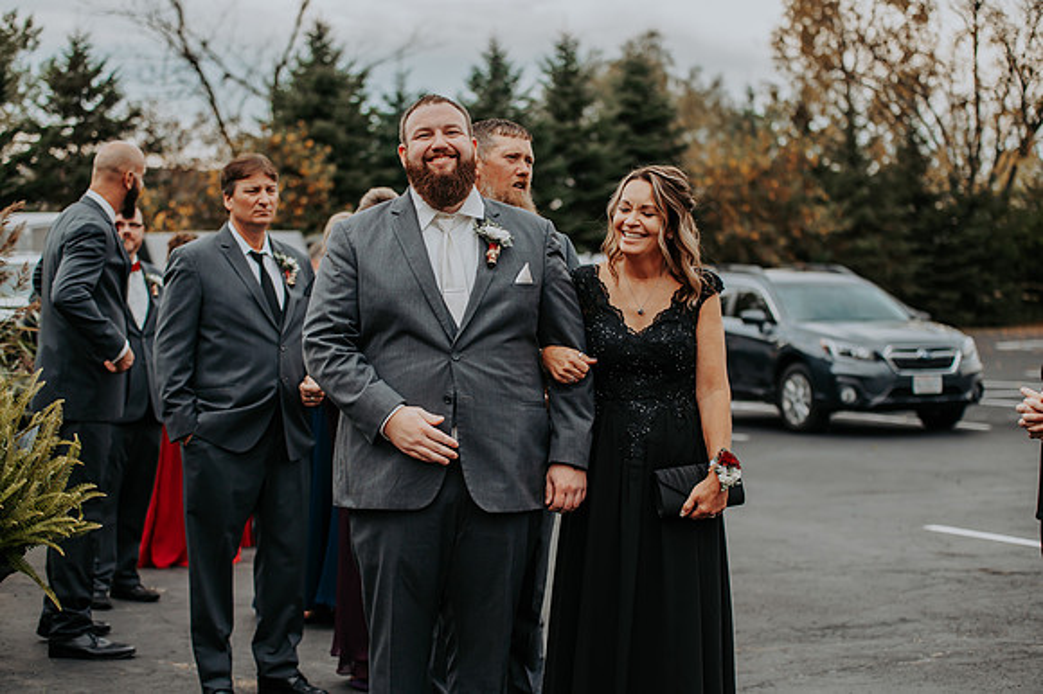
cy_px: 347
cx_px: 522
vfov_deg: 19.4
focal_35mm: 70
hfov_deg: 28.9
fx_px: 2027
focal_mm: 70
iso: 320
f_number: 2.8
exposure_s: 1/1600
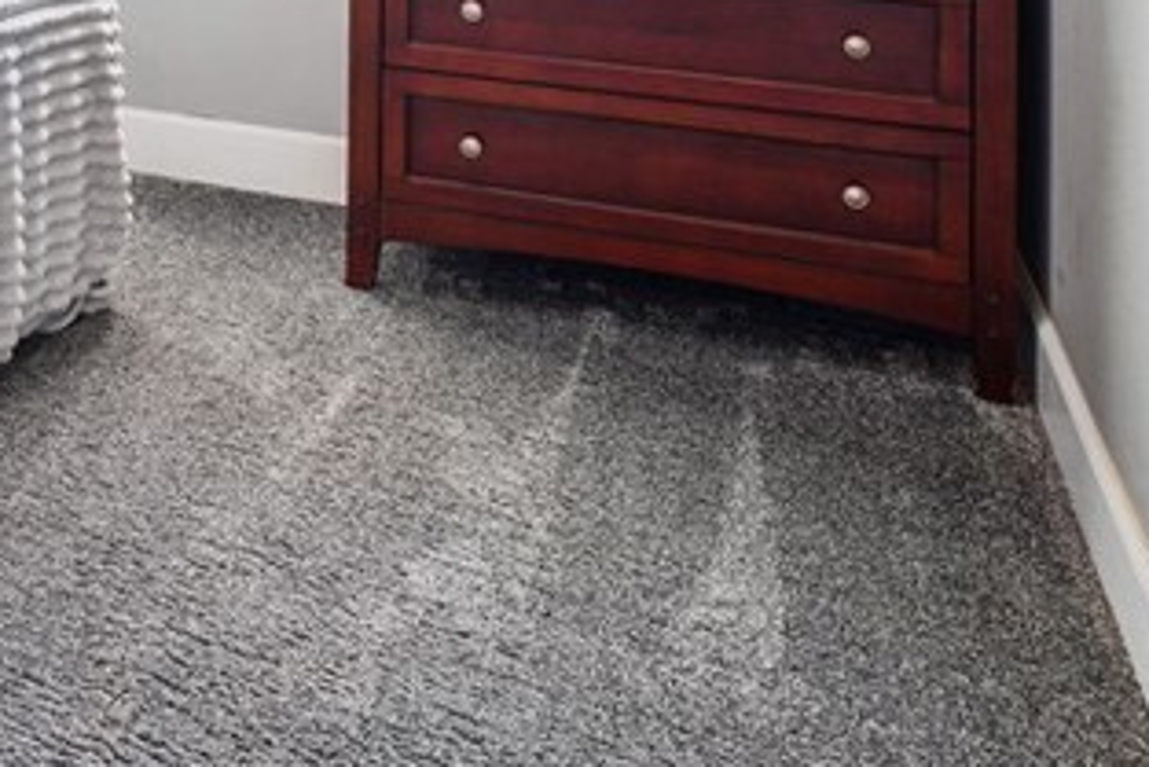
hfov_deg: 31.0
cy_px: -259
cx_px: -363
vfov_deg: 23.9
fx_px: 1565
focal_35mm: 49
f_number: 8
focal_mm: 10
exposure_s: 1/3
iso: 100
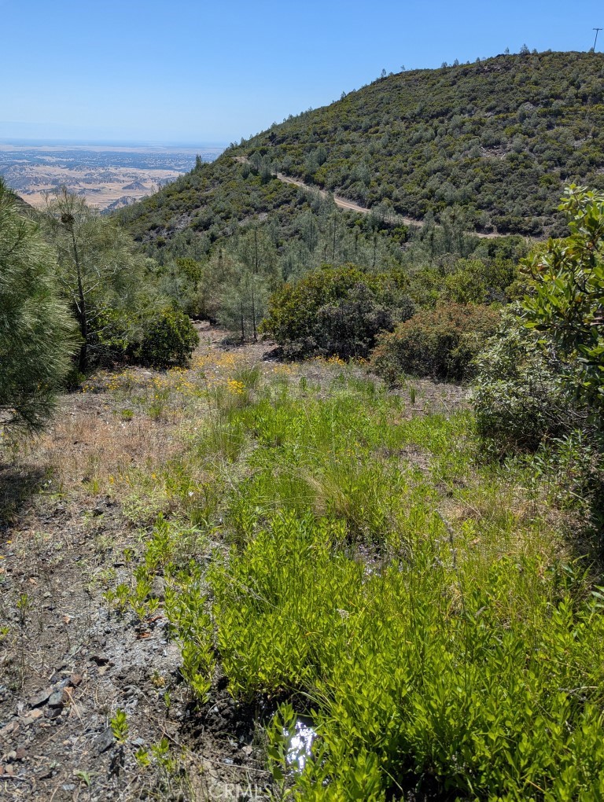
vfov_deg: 71.5
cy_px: 401
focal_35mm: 24
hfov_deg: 56.9
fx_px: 557
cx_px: 302
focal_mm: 6.81
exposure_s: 1/2833
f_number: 1.85
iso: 44
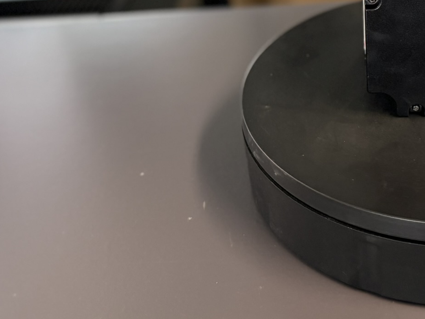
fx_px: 651
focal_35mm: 53
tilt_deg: -26.0
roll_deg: -0.5
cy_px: 12
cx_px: 393
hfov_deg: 33.9
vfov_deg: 26.3
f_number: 1.78
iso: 320
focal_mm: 6.76
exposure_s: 1/50
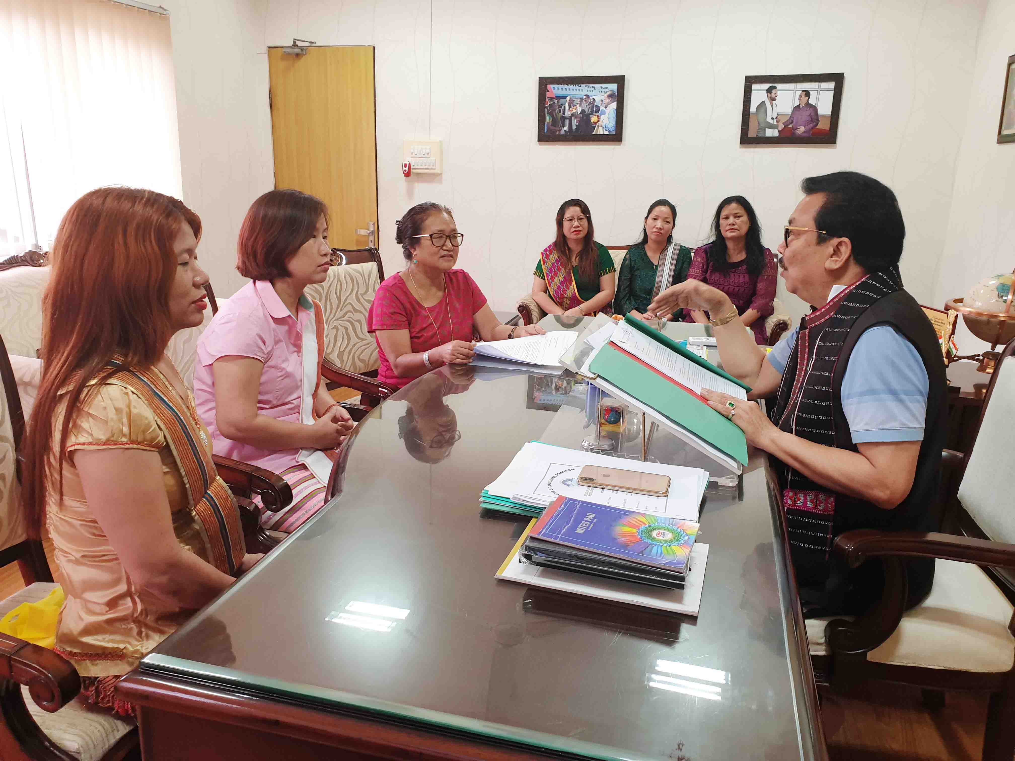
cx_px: 508
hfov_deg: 67.3
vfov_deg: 53.1
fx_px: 762
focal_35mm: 26
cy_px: 380
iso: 160
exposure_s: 1/50
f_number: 2.4
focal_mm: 4.3
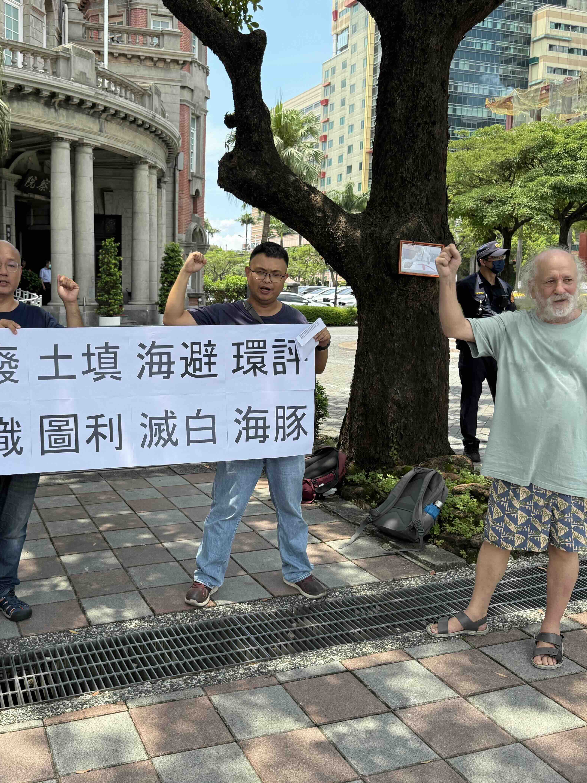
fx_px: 746
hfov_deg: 42.3
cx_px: 190
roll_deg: -1.1
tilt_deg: -7.0
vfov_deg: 55.3
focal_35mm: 33
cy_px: 382
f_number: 1.78
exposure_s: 1/1553
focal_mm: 6.76
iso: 100
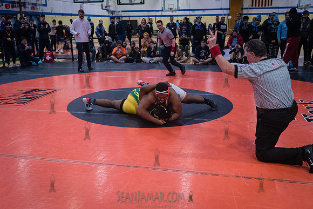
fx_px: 319
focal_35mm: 37
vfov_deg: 36.3
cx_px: 152
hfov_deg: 52.3
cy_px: 104
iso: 8000
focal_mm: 35
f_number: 4
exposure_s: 1/500
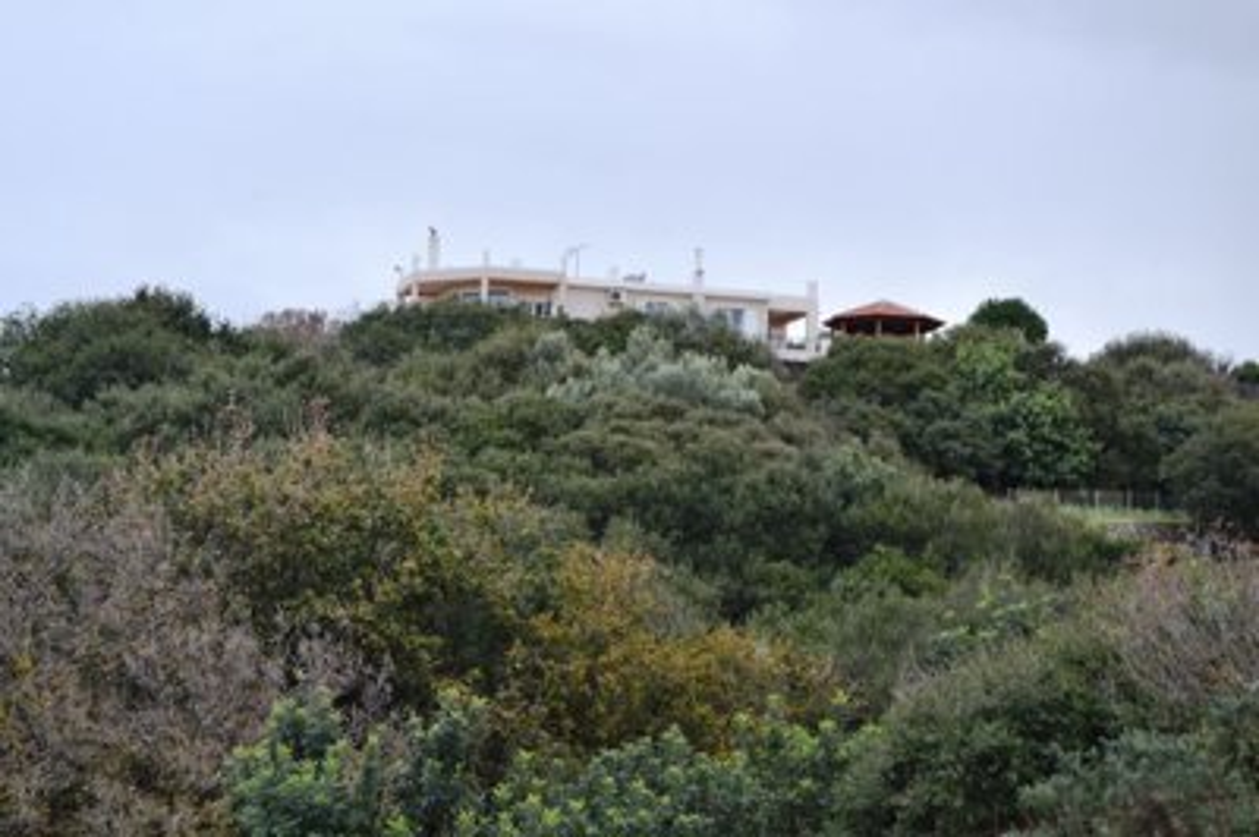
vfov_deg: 16.5
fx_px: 2883
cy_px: 418
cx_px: 630
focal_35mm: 82
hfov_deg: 24.6
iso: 200
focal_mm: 55
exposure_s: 1/125
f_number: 5.6
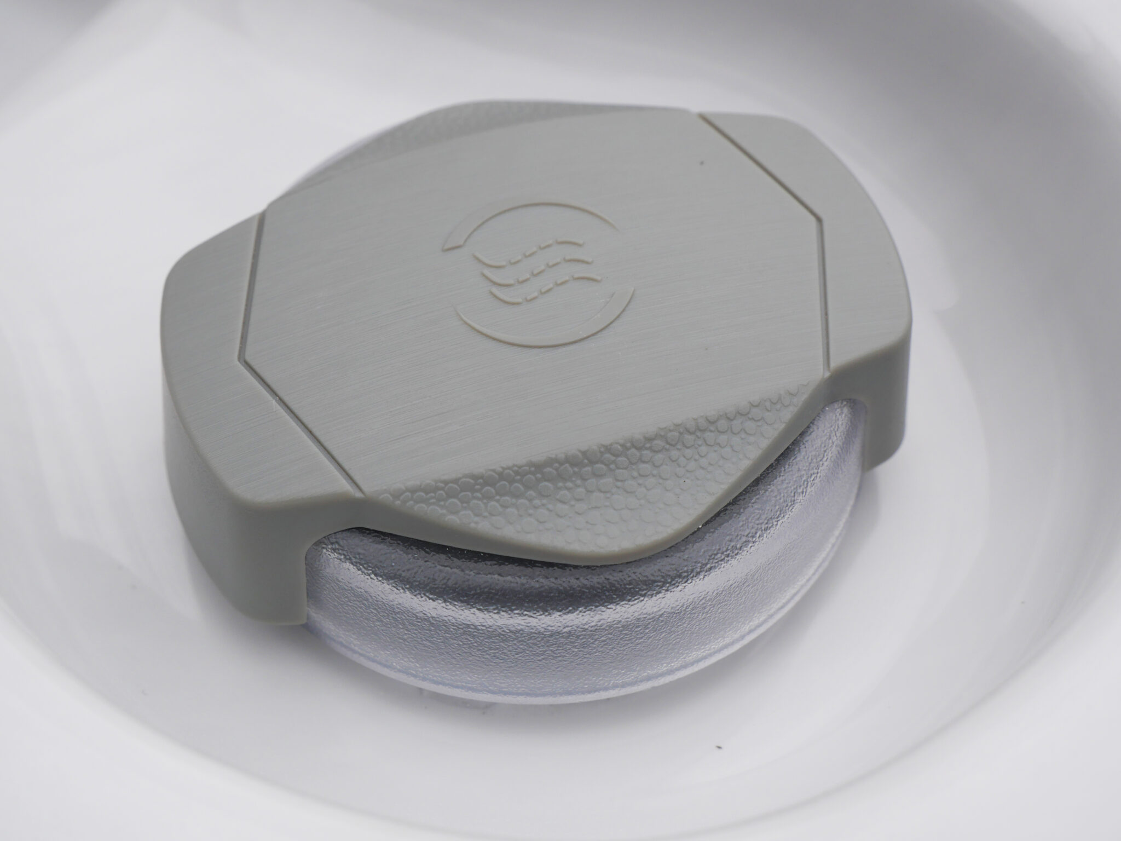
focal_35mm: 64
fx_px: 2073
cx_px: 560
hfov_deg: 30.3
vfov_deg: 22.9
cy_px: 420
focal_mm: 32
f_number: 7.1
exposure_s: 1/250
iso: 200
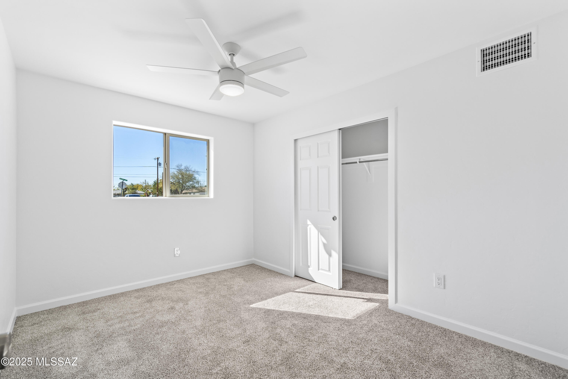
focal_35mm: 16
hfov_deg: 96.7
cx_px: 284
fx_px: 252
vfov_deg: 73.7
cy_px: 190
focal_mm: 16
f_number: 8
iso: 400
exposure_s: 1/50
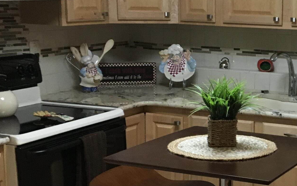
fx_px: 599
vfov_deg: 17.6
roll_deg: -1.2
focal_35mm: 74
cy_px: 113
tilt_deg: -9.7
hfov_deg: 26.1
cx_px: 311
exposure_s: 1/30
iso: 160
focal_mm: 4.15
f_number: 2.2
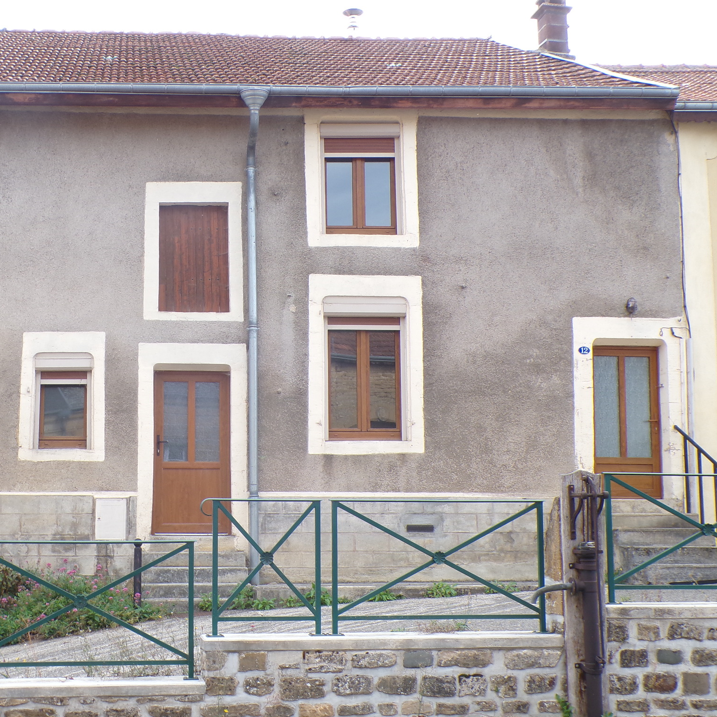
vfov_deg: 34.0
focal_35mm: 50
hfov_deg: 33.9
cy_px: 357
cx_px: 284
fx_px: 1172
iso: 100
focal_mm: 7.6
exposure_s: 1/120
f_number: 5.1
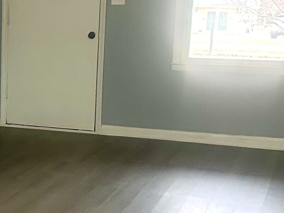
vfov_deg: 16.2
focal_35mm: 91
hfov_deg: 20.3
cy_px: 136
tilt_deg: -11.2
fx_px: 747
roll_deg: +0.0
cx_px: -50
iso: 400
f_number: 1.78
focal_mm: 6.86
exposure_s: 1/60
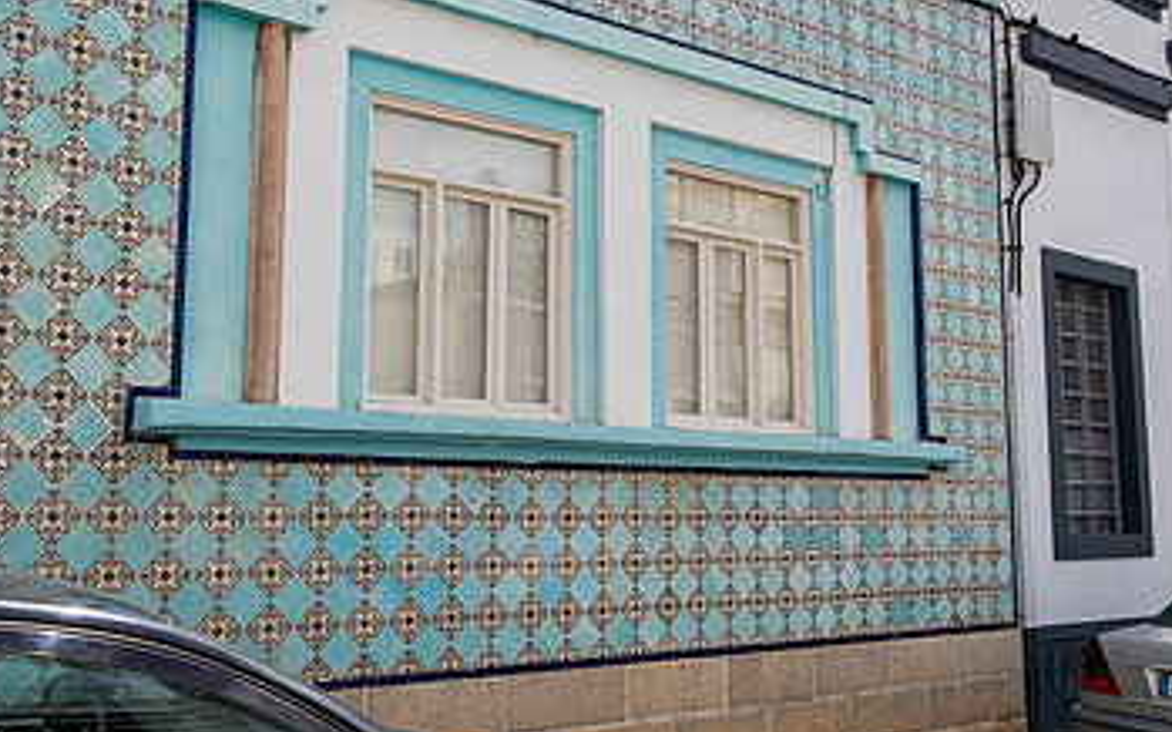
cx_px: 631
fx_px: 1437
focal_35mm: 45
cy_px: 297
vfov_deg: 28.5
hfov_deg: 44.3
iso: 100
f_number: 6.3
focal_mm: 24
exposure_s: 1/500
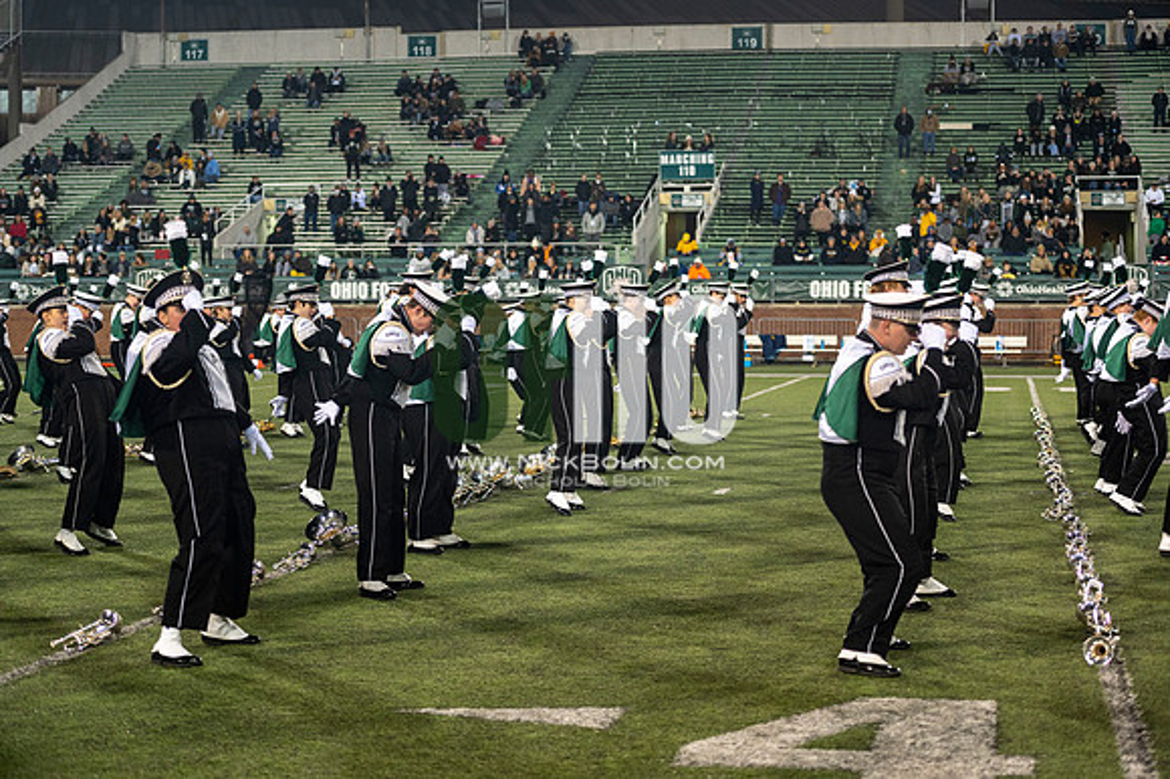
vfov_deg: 19.4
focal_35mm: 70
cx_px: 585
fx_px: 2274
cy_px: 390
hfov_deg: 28.9
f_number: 2.8
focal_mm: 70
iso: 1000
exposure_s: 1/500
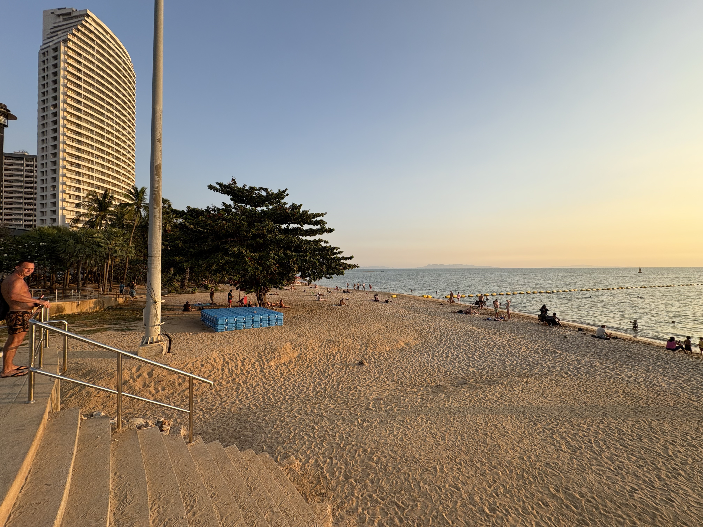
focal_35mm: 14
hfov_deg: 102.1
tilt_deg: +1.5
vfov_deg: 85.7
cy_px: 264
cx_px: 352
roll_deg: +0.8
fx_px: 284
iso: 40
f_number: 2.2
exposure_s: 1/652
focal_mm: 2.22
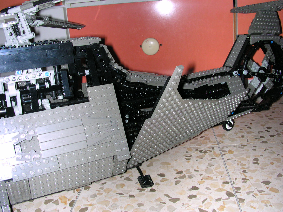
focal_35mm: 37
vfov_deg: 38.7
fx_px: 302
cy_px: 106
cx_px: 142
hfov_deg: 50.1
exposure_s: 1/60
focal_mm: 5.6
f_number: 4.5
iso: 100
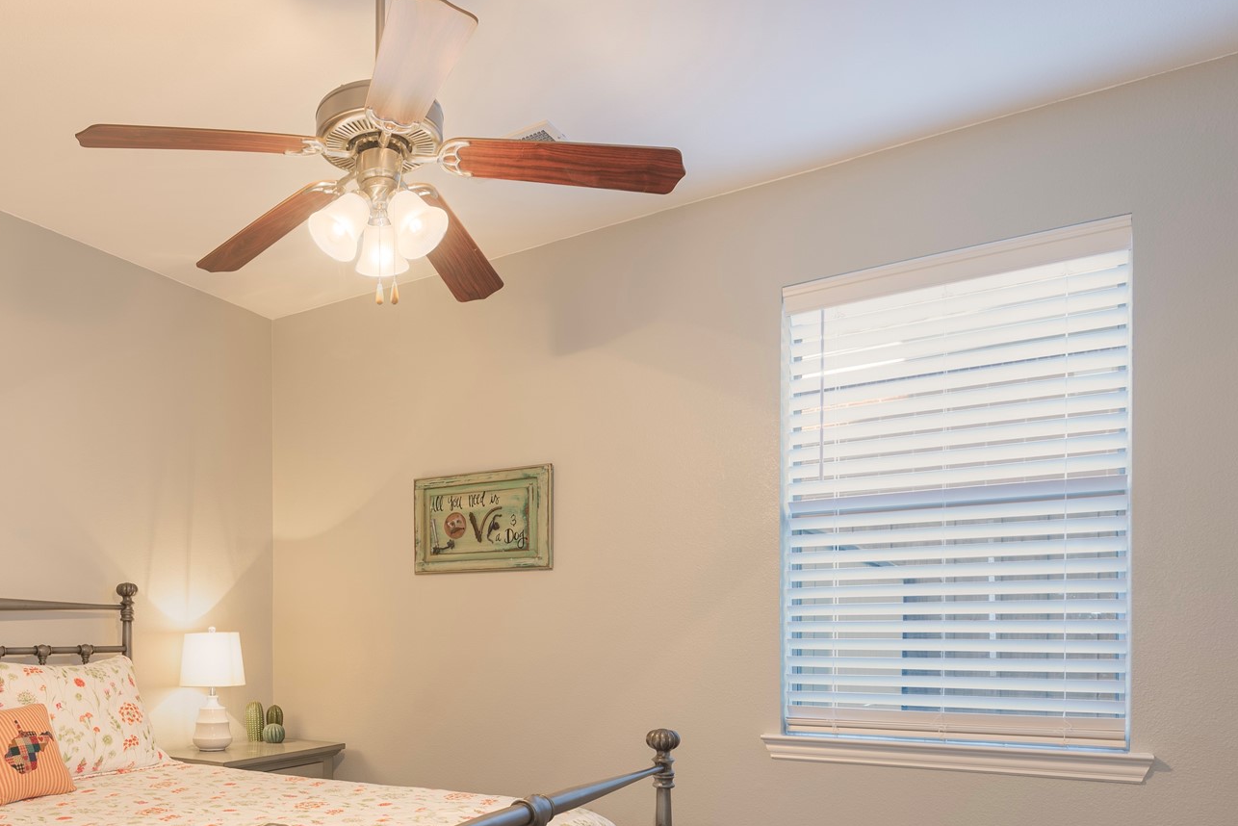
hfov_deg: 64.7
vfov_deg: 45.8
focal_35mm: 27
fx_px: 929
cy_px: 646
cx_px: 367
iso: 100
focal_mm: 16
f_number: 7.1
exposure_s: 1.3
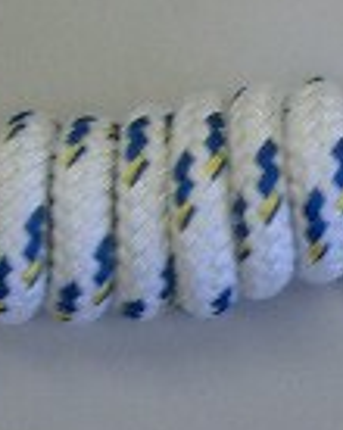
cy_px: 221
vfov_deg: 12.1
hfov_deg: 9.6
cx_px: 402
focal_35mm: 159
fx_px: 2022
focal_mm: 5.8
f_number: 2.6
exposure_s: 1/60
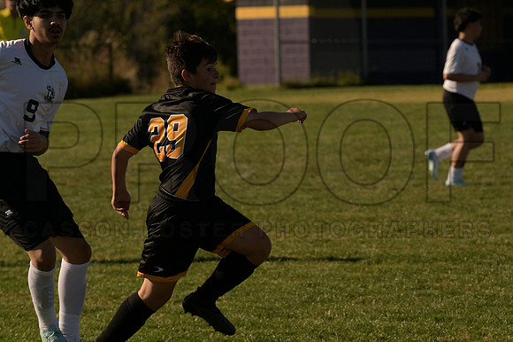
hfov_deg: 7.2
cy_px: 171
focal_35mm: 285
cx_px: 256
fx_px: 4059
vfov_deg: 4.8
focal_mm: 190
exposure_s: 1/2500
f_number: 6.3
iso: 400
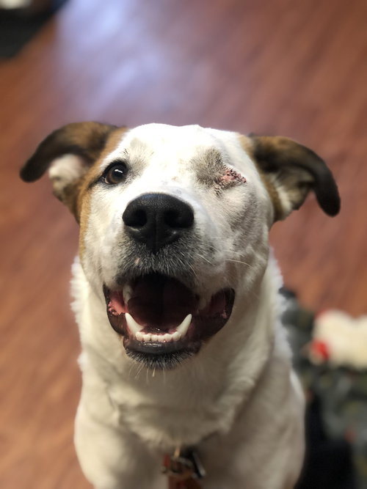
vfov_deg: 33.8
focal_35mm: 57
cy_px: 244
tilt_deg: -46.1
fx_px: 806
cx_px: 184
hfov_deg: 25.7
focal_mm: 6.6
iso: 320
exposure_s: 1/30
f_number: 2.8
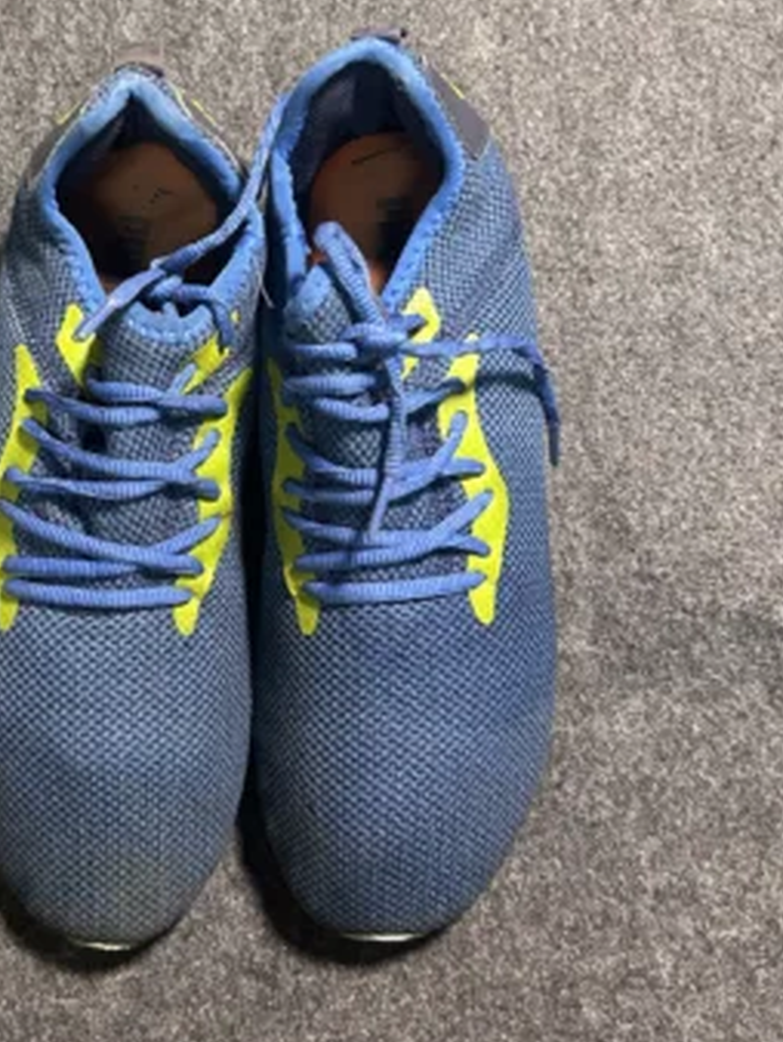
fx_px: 1235
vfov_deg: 45.5
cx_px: 216
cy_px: 427
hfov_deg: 34.6
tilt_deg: -57.2
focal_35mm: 41
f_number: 1.5
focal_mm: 5.7
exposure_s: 1/50
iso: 400
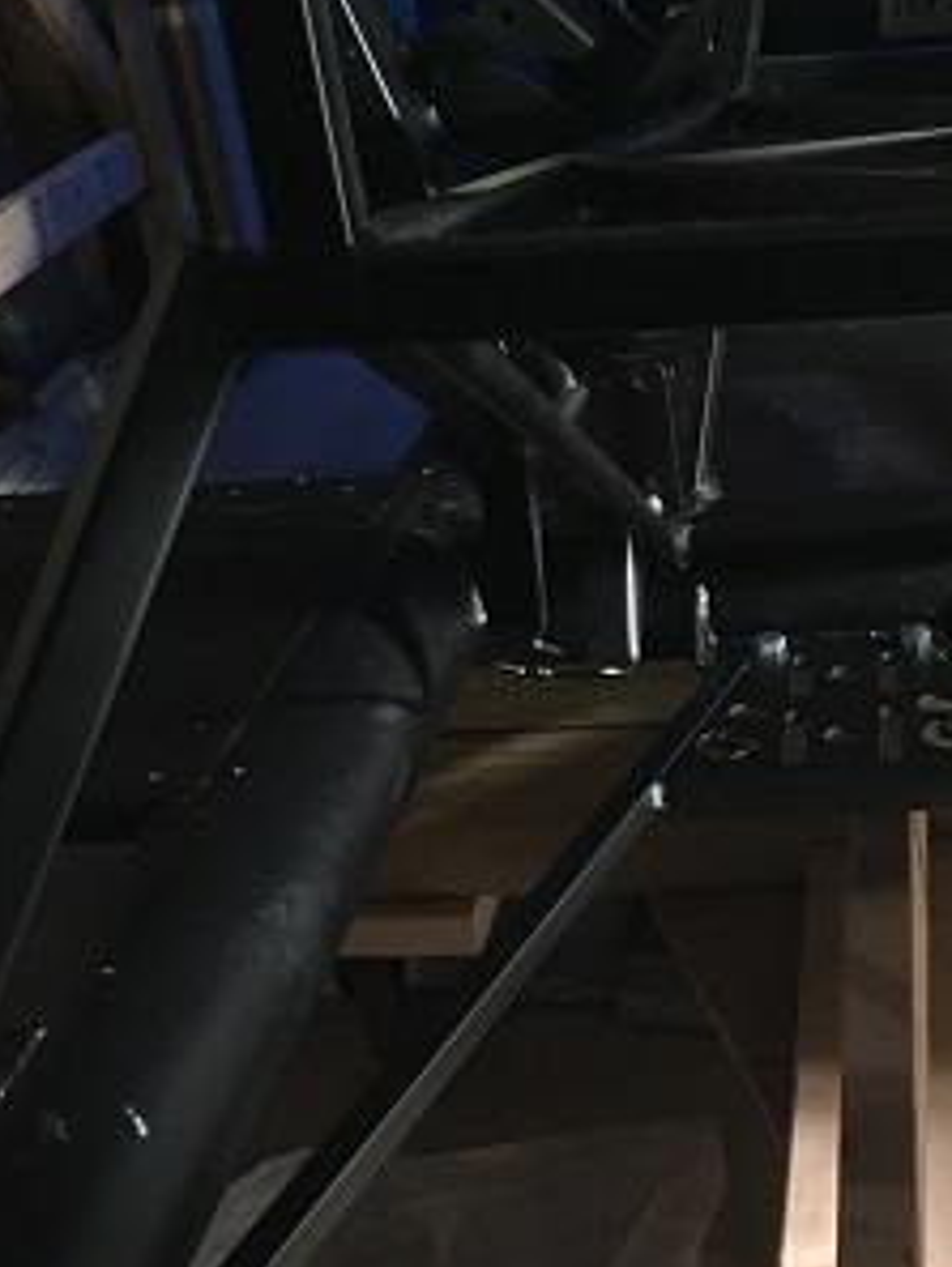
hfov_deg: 27.2
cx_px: 832
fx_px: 1905
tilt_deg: -34.4
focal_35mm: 52
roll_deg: +3.2
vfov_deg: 35.6
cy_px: 1017
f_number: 2.2
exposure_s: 1/30
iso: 125
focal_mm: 4.15
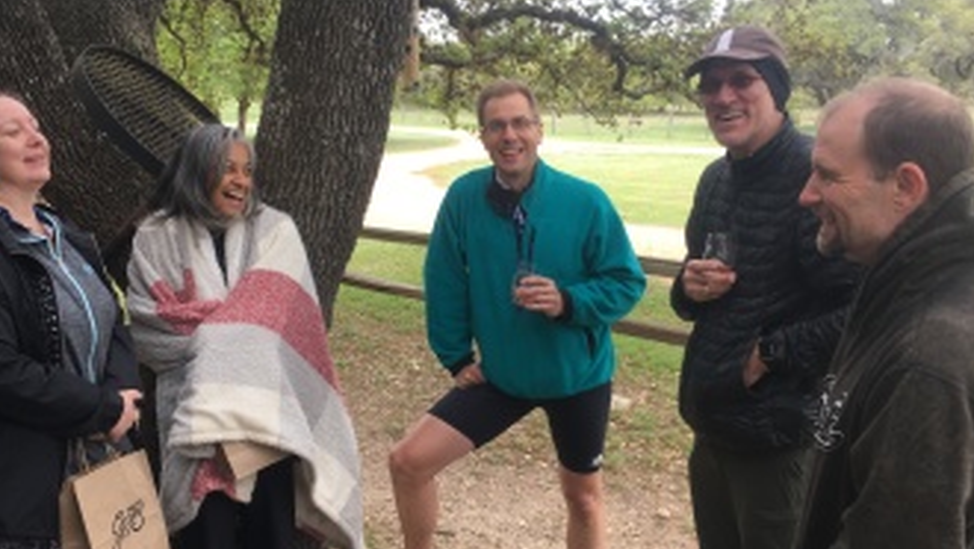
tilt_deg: -10.0
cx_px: 443
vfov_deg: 33.8
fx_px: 904
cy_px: 292
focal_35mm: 35
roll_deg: +1.8
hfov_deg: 56.5
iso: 25
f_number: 2.2
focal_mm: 4.15
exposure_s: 1/160
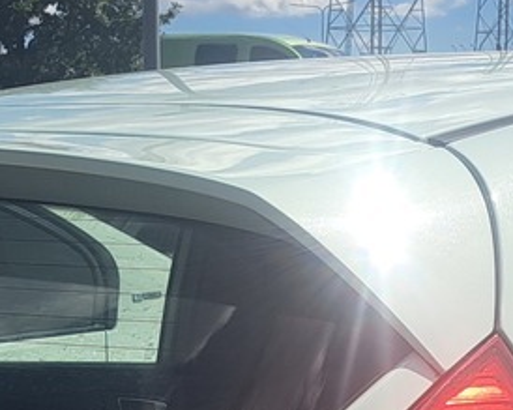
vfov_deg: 11.4
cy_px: 805
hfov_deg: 15.6
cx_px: 285
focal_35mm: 123
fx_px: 1867
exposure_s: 1/1248
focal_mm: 5.23
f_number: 1.8
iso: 50
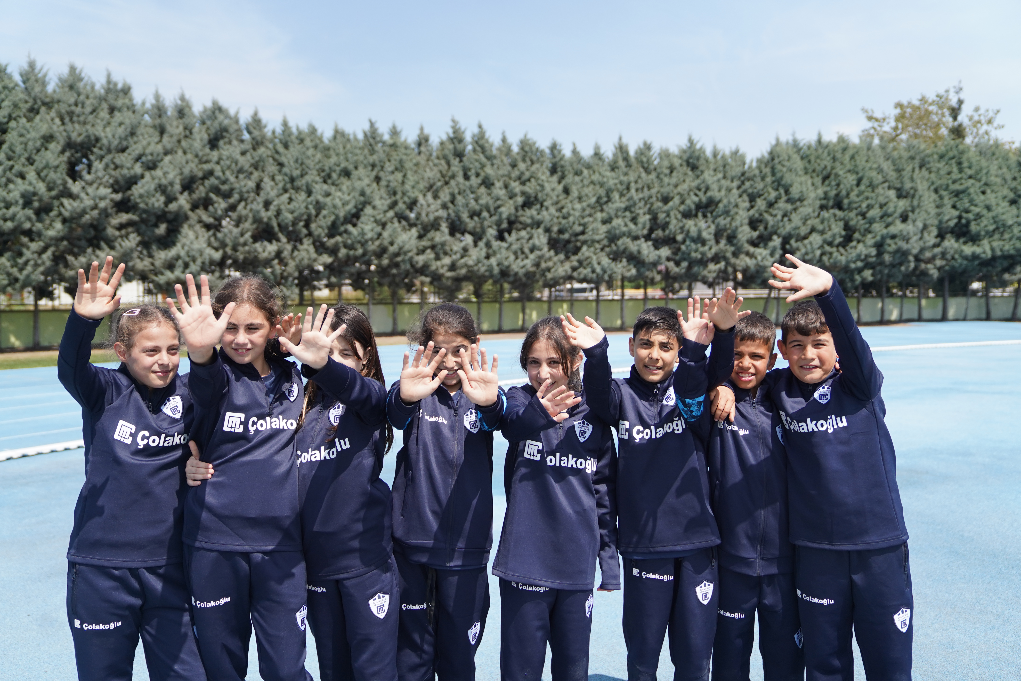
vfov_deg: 40.0
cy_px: 340
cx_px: 510
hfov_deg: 57.2
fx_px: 936
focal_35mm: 33
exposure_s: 1/8000
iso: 640
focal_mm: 33
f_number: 2.8
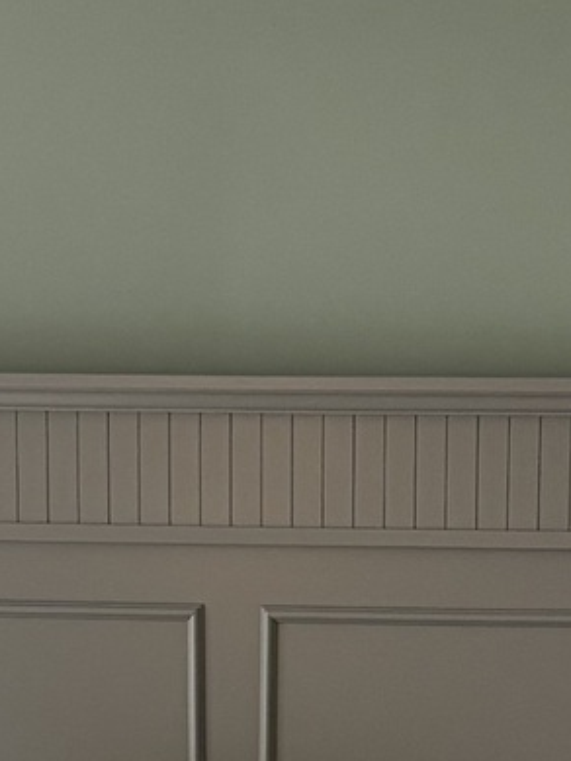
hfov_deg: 9.6
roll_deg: -0.5
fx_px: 3385
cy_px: 1078
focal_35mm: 154
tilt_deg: -9.1
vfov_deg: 12.3
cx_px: 370
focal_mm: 5.96
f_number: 1.6
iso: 160
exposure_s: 1/60
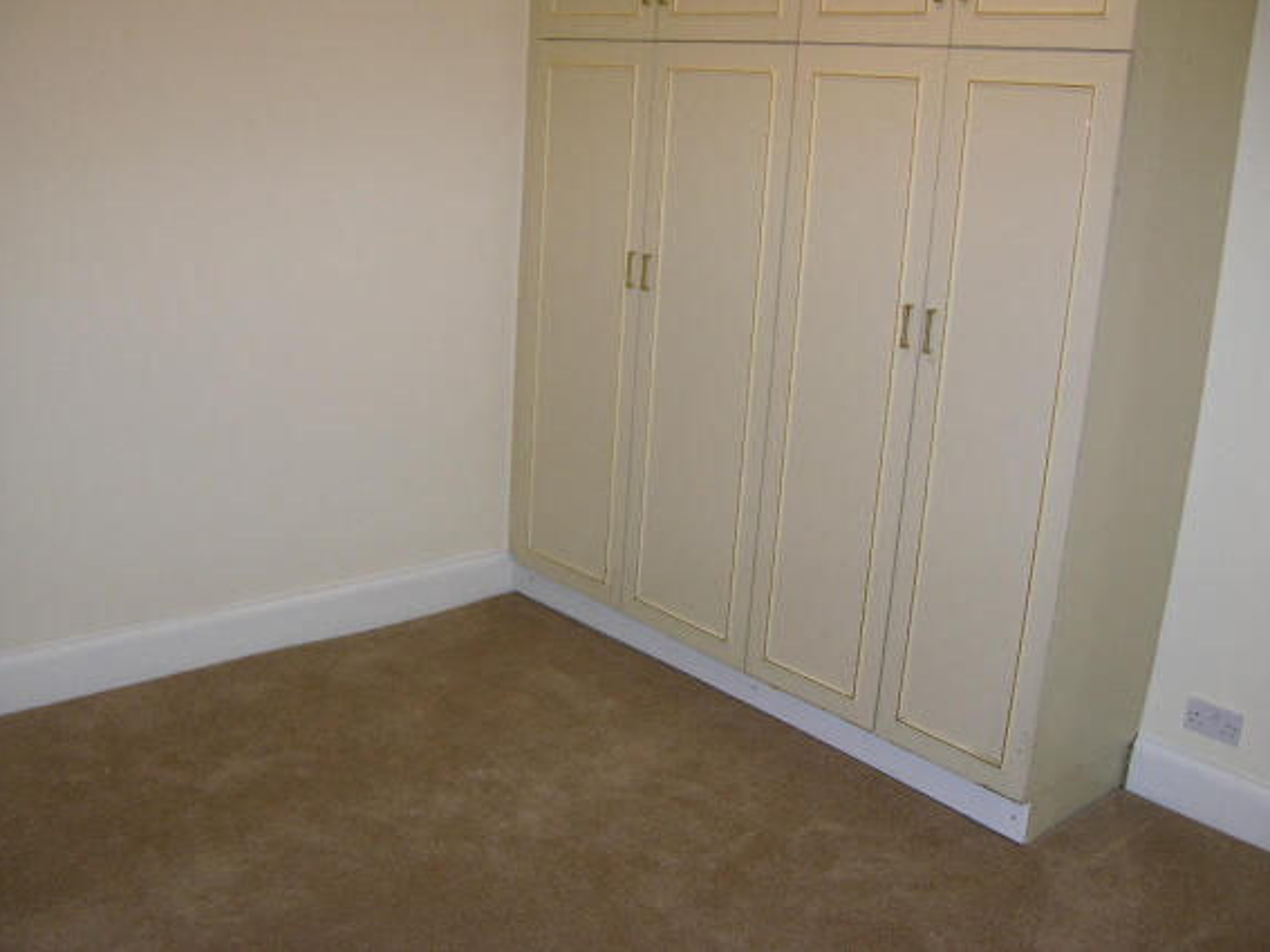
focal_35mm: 36
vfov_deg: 39.6
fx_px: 1320
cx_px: 633
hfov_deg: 51.4
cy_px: 465
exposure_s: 1/60.1
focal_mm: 8.9
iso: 200
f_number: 2.8
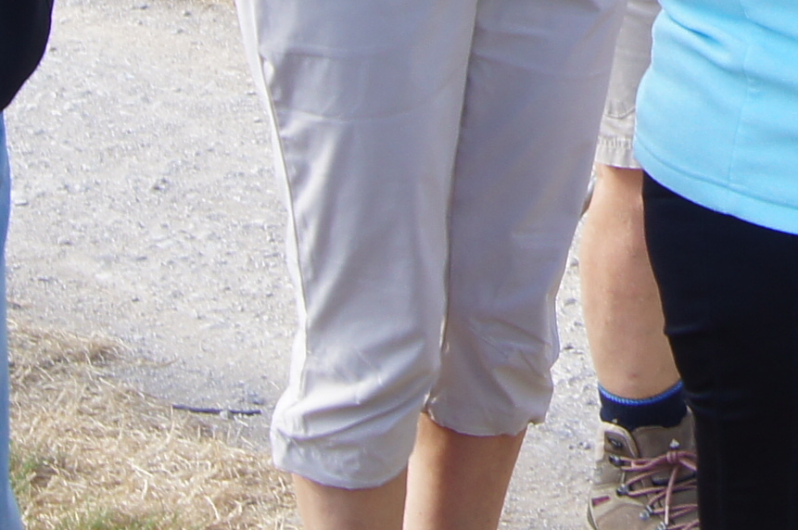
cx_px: 935
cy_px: -427
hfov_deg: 13.0
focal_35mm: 154
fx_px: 3410
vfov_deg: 8.5
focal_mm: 18
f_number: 9
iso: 100
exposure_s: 1/50
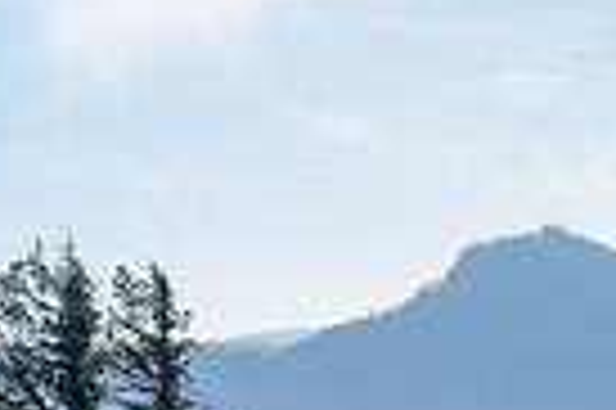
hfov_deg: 12.4
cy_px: 556
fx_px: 2683
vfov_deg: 8.6
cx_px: 953
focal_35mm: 157
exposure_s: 1/250
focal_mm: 37
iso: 400
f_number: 13
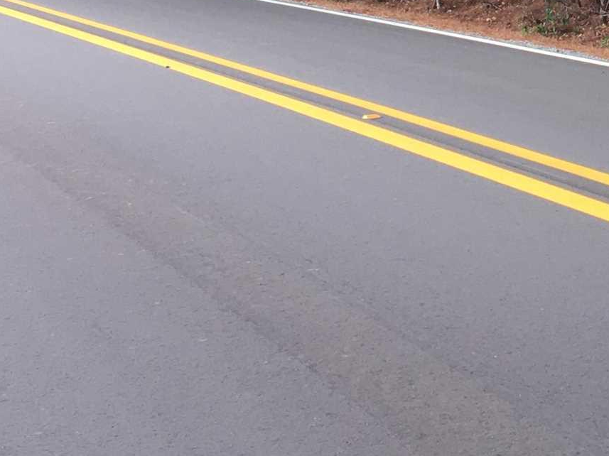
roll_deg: -0.5
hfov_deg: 17.9
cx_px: 738
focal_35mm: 104
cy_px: -316
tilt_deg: +5.8
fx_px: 1829
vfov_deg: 13.1
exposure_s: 1/174
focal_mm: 4.15
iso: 25
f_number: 2.2
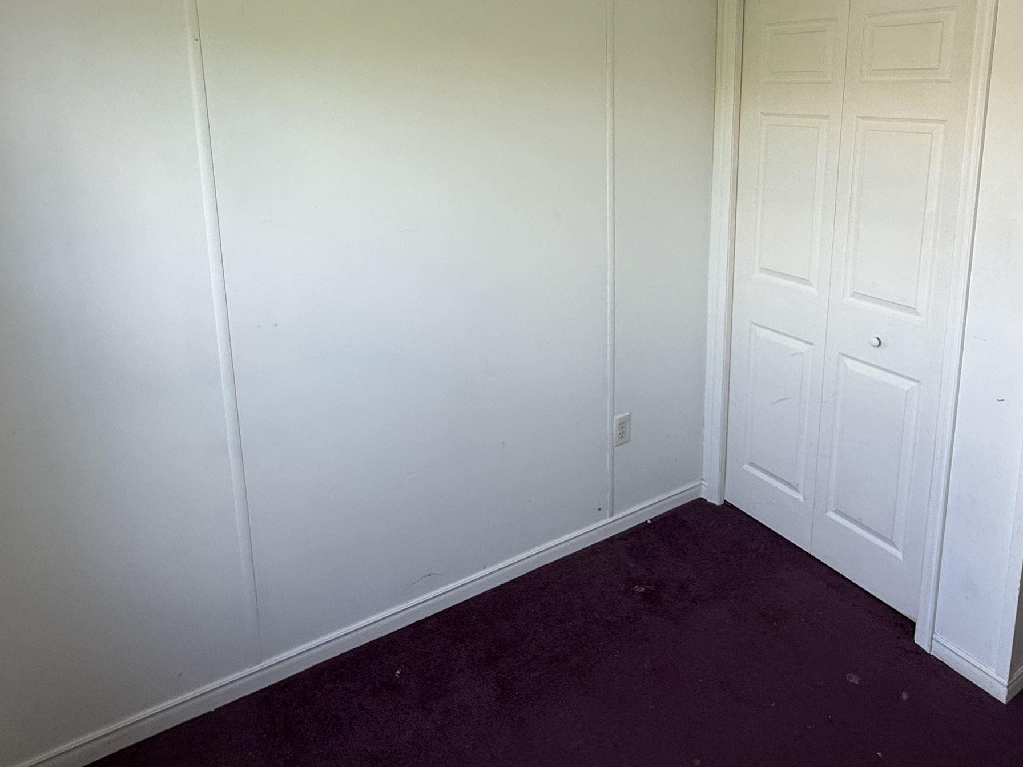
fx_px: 709
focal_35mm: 24
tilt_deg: -10.2
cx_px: 617
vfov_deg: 55.0
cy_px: 227
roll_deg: -0.5
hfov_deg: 70.8
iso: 100
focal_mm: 2.22
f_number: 2.2
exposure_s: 1/99
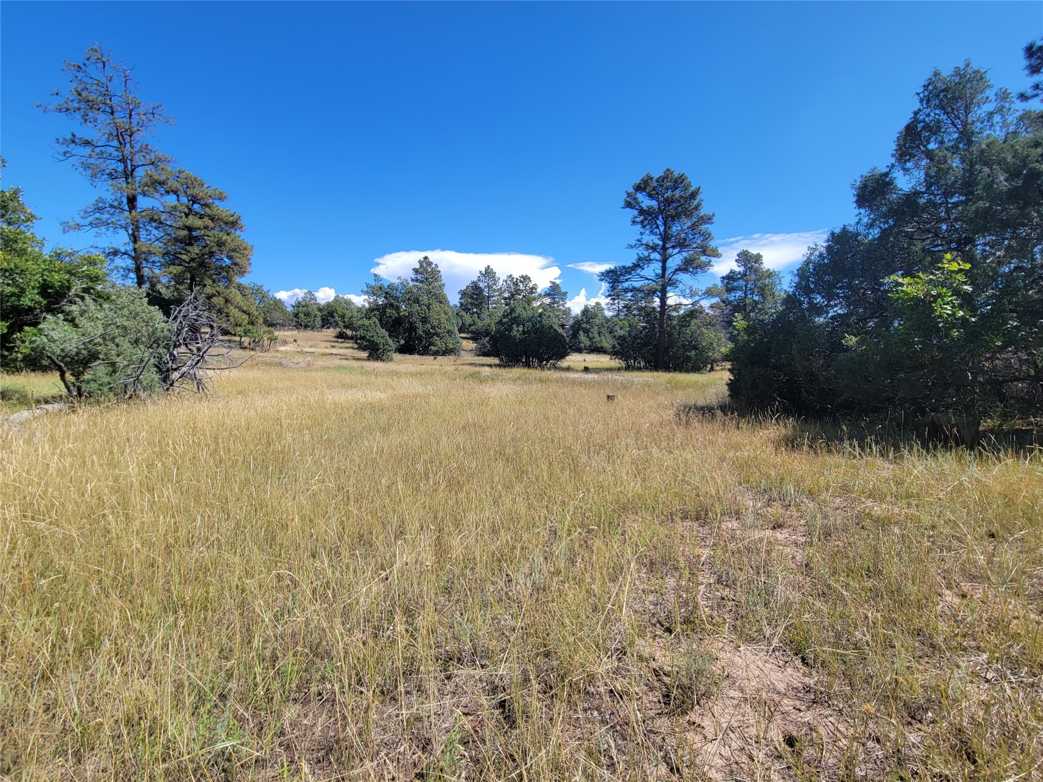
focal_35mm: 13
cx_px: 522
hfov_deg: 106.2
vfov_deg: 89.9
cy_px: 391
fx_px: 392
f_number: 2.2
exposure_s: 1/1235
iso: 50
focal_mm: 2.2
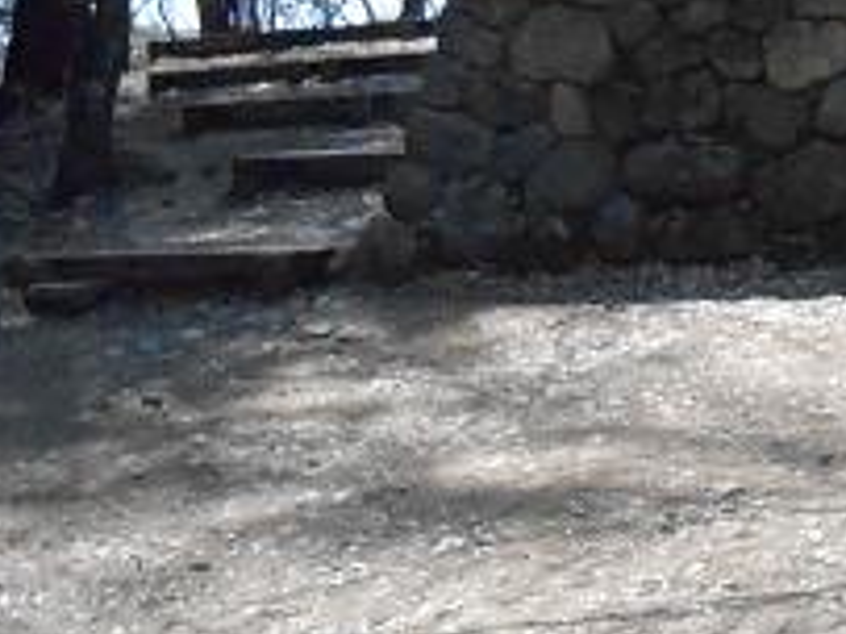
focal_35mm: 59
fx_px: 1441
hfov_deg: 31.0
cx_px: 790
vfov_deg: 24.2
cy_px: 75
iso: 1600
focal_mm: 4.6
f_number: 11.5
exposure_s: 1/400
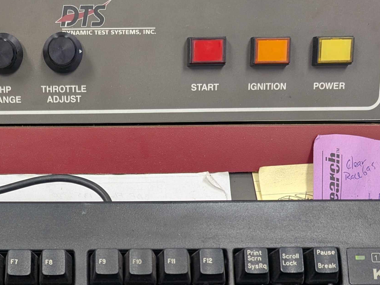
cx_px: 113
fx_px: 648
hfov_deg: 32.3
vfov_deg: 23.6
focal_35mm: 59
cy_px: 296
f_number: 1.68
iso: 58
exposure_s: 1/60
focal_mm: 6.9
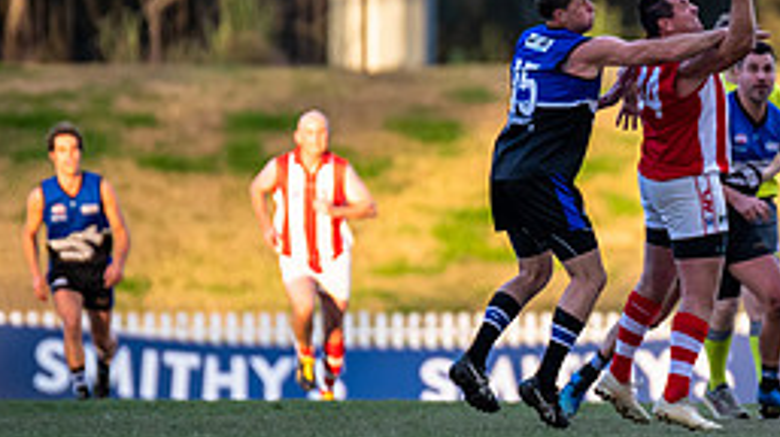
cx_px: 777
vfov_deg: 1.4
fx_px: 18452
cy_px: 162
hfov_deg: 2.4
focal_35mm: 893
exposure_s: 1/1600
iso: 800
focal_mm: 300
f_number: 2.8
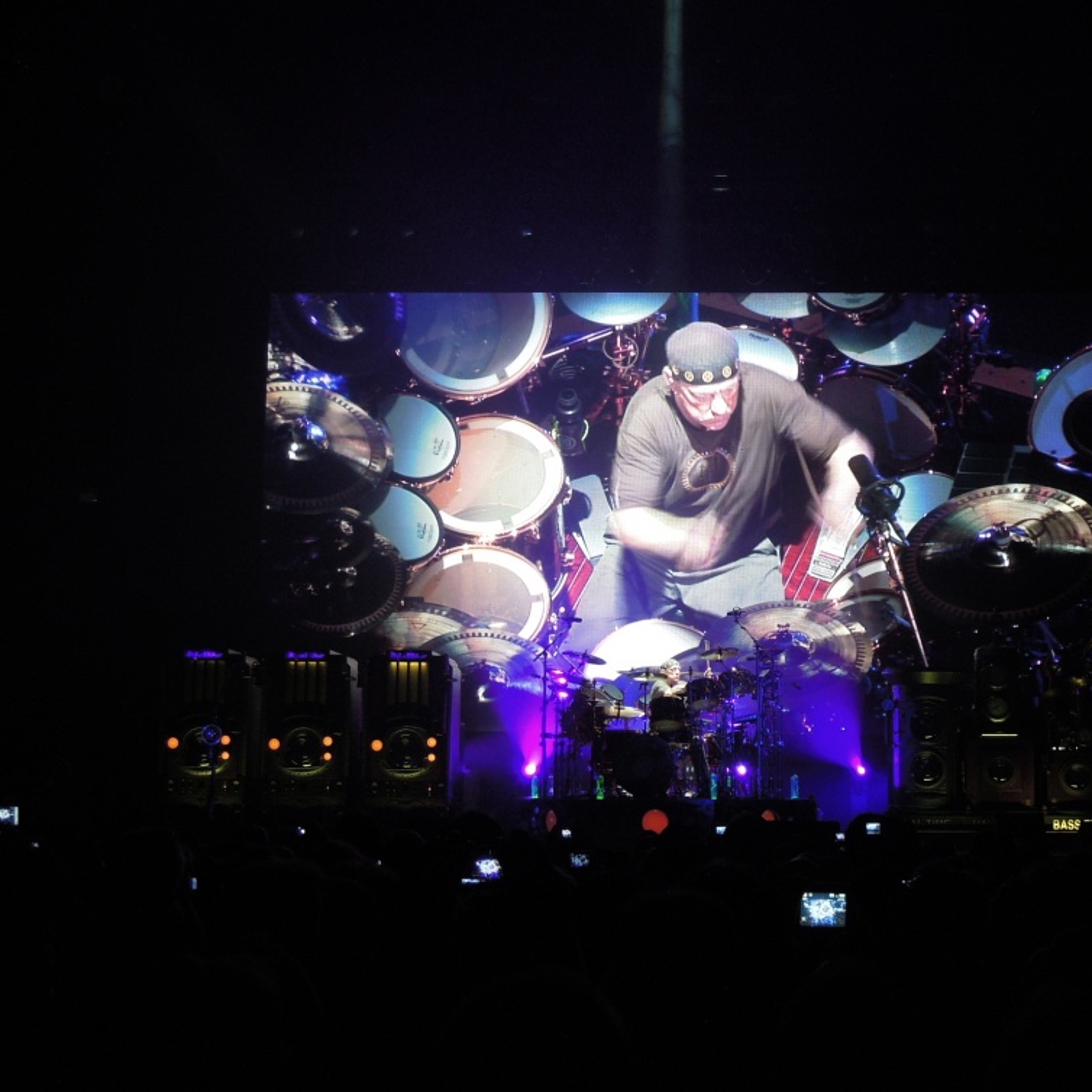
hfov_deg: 28.5
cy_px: 545
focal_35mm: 60
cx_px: 705
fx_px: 2141
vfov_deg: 28.6
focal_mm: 9
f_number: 3.3
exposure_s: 1/60
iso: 320
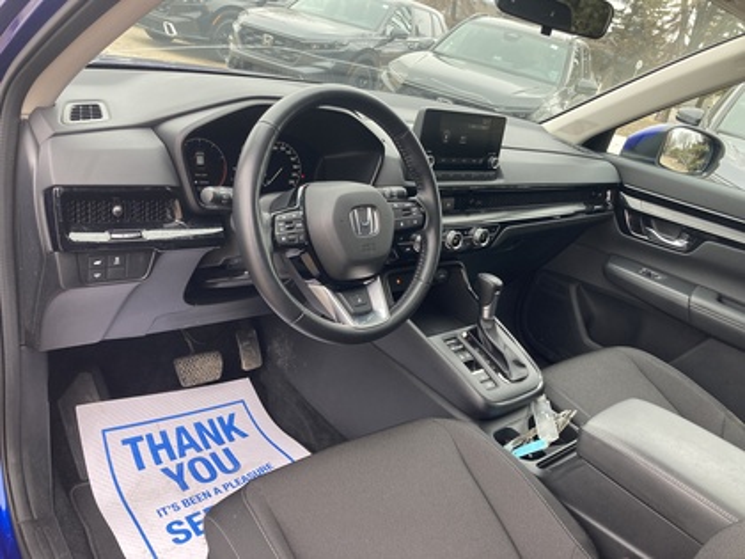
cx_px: 372
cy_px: 280
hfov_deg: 63.4
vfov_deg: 49.7
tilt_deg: -22.4
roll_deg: -15.2
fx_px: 603
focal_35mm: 28
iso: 50
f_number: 1.8
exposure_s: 1/121
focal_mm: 3.99
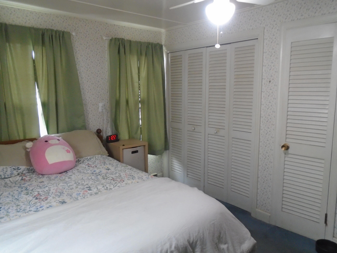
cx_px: 168
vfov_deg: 53.1
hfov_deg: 67.3
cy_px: 126
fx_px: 253
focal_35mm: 26
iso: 400
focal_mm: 4.6
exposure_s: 1/25
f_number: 3.2
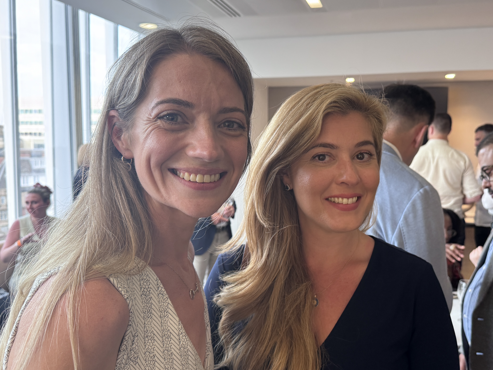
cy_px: 200
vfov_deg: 42.9
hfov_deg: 55.0
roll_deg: +0.6
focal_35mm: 33
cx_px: 291
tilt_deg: -6.9
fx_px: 470
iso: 200
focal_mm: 6.76
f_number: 1.78
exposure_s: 1/89
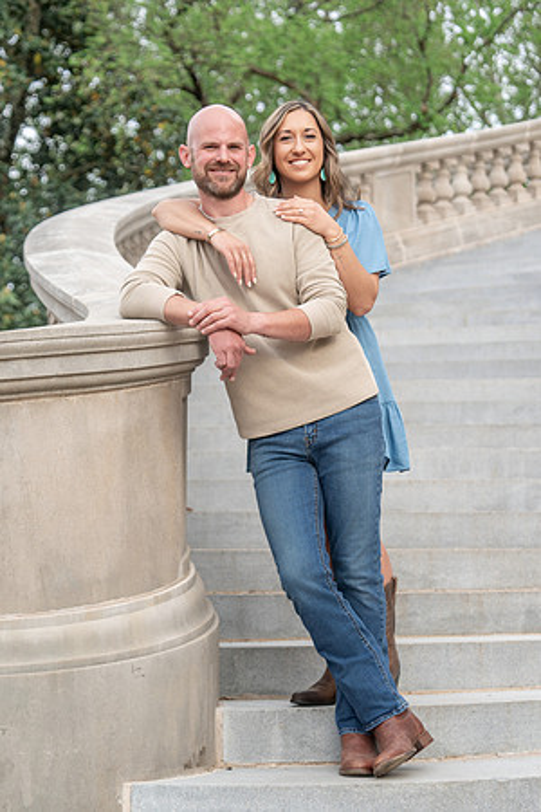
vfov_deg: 28.8
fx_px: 1578
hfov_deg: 19.5
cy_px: 406
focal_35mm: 70
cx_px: 270
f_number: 4
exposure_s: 1/200
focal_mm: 70
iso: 250
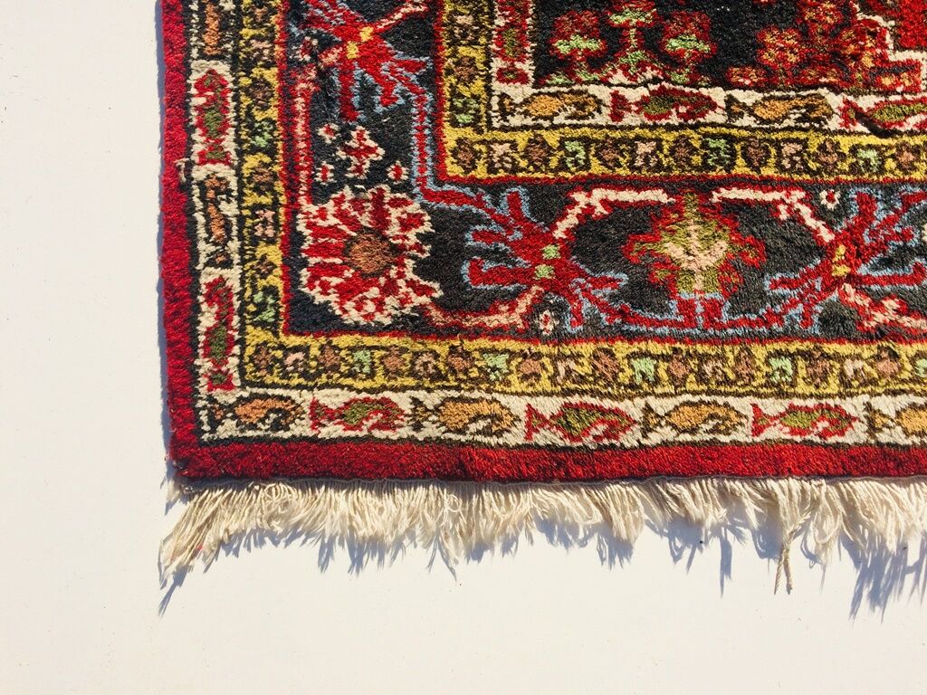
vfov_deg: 48.2
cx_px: 464
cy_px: 348
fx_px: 777
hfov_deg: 61.7
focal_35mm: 29
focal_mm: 4.15
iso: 32
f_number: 2.2
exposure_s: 1/2283
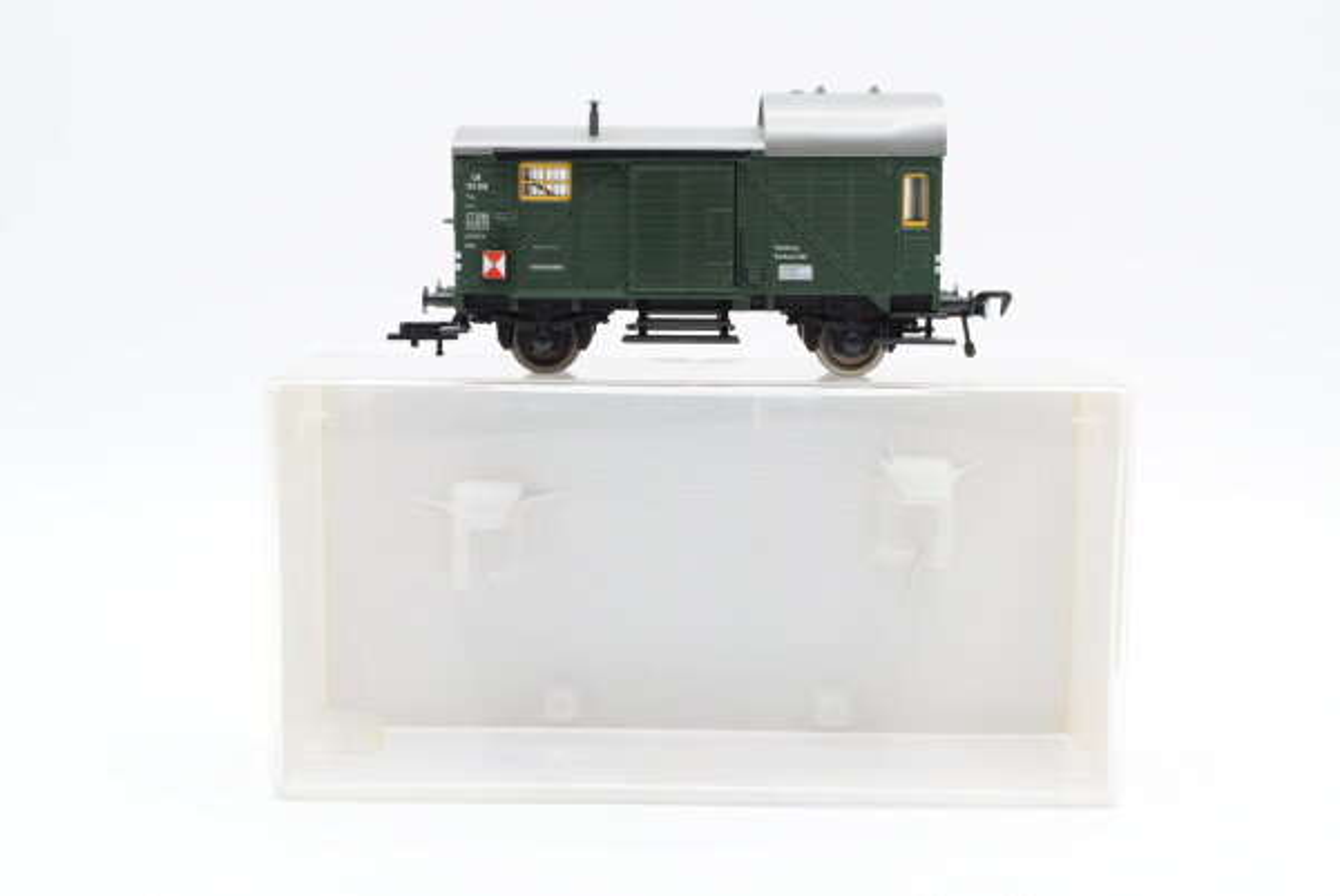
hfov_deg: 37.8
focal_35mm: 52
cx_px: 670
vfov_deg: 25.8
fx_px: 1956
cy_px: 448
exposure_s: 1/125
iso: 320
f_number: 8
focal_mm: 35
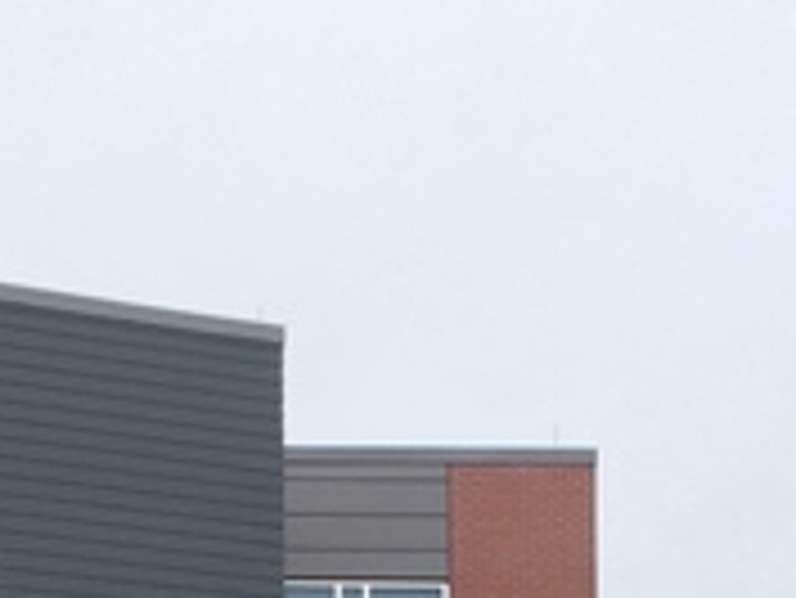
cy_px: 1178
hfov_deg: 15.0
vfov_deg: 10.5
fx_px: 3014
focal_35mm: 131
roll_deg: +0.9
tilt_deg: +5.3
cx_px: 445
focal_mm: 4.15
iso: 32
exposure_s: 1/377
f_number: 2.2
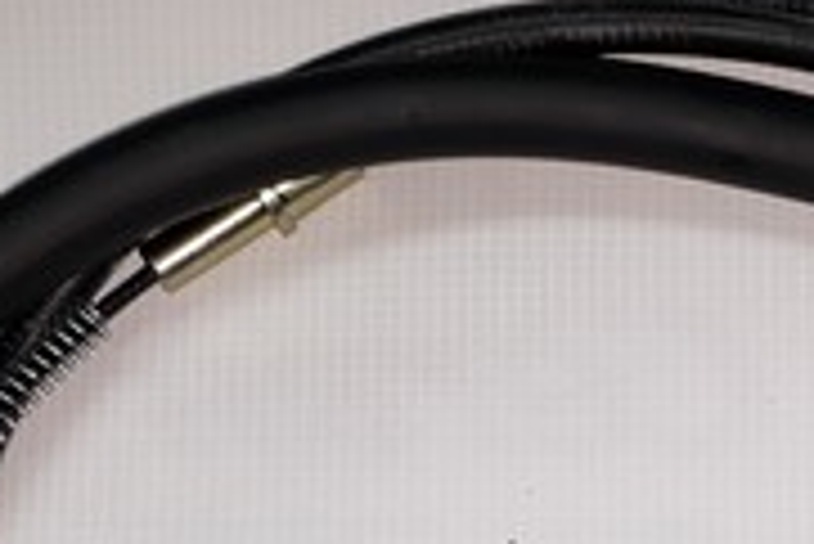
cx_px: 814
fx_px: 2104
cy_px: 841
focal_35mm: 93
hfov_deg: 21.1
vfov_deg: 13.8
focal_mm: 3.6
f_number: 1.9
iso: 40
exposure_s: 1/50
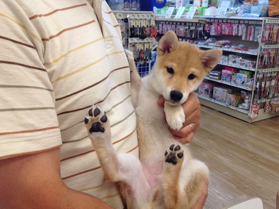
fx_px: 306
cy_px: 98
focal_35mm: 38
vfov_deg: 37.7
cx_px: 143
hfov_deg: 49.0
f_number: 2.4
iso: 64
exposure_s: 1/60
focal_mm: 4.28
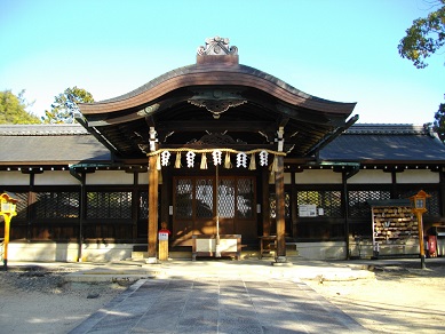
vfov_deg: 44.2
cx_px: 222
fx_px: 411
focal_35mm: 32
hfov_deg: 56.8
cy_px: 167
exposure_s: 1/320
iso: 100
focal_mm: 5.7
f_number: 2.9
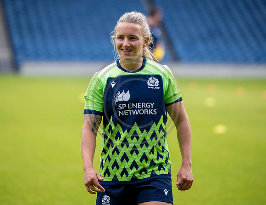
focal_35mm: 266
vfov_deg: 5.7
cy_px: 81
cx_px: 129
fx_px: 2060
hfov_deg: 7.4
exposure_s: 1/1250
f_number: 3.2
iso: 800
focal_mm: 200
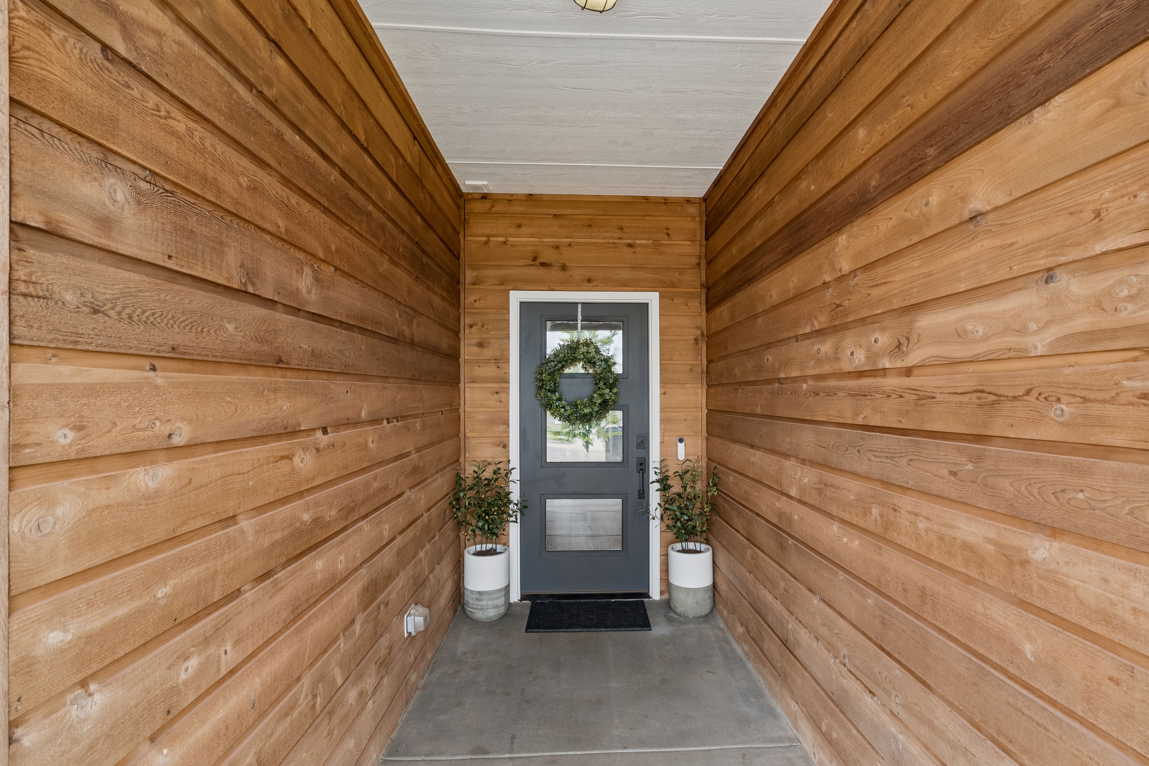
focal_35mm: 18
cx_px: 609
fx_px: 570
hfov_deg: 90.4
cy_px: 385
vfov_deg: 67.8
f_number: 5.6
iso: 250
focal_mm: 11.2
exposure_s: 1/160
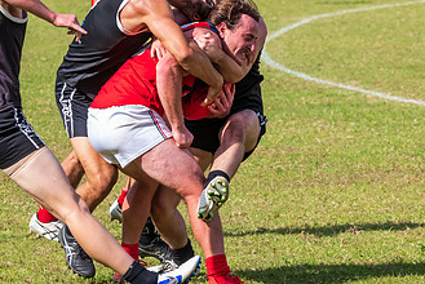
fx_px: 5731
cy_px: 136
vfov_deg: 2.8
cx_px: 181
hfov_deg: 4.2
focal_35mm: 485
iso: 1250
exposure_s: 1/1600
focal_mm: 200
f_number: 11
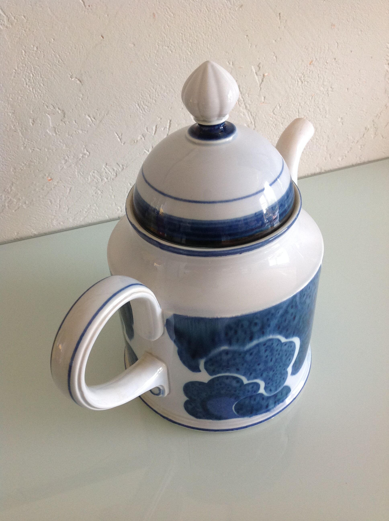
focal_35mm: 35
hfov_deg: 40.6
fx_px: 526
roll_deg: +5.0
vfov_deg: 52.7
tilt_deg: -39.6
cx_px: 194
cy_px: 260
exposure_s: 1/120
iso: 100
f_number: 2.4
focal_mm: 4.28
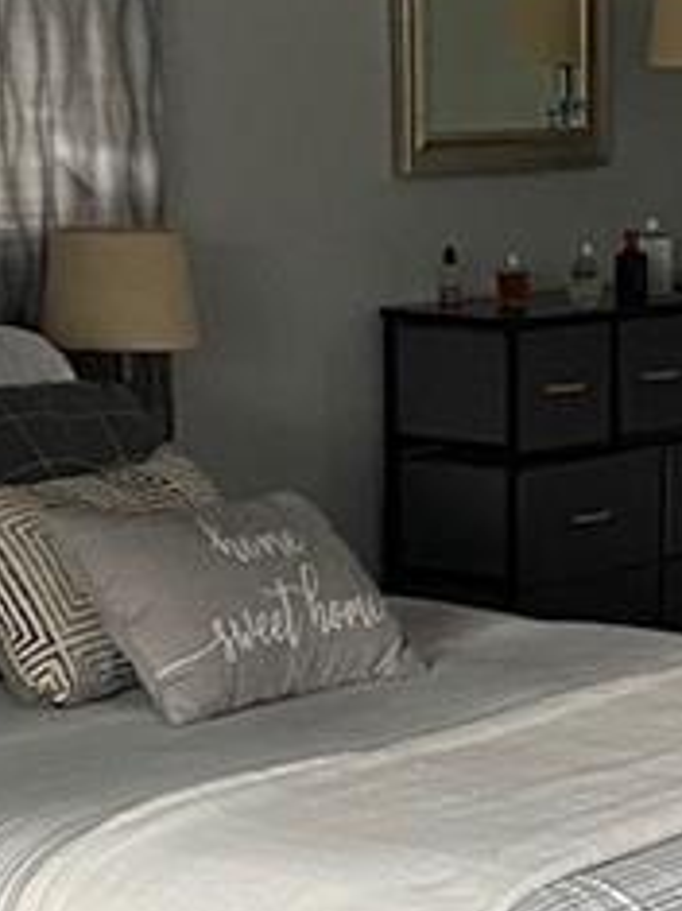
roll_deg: -0.8
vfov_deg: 14.7
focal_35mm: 133
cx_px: 790
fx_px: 3497
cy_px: 849
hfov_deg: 11.0
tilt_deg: -12.5
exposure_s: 1/43
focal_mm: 4.25
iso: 500
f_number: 1.8
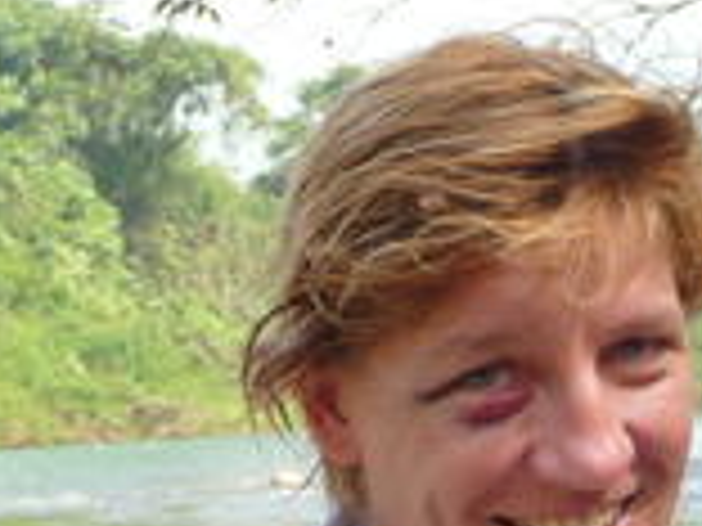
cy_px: 470
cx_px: 747
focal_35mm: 160
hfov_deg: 12.2
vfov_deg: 9.2
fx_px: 3245
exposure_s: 1/160
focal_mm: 8.5
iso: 100
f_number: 4.2
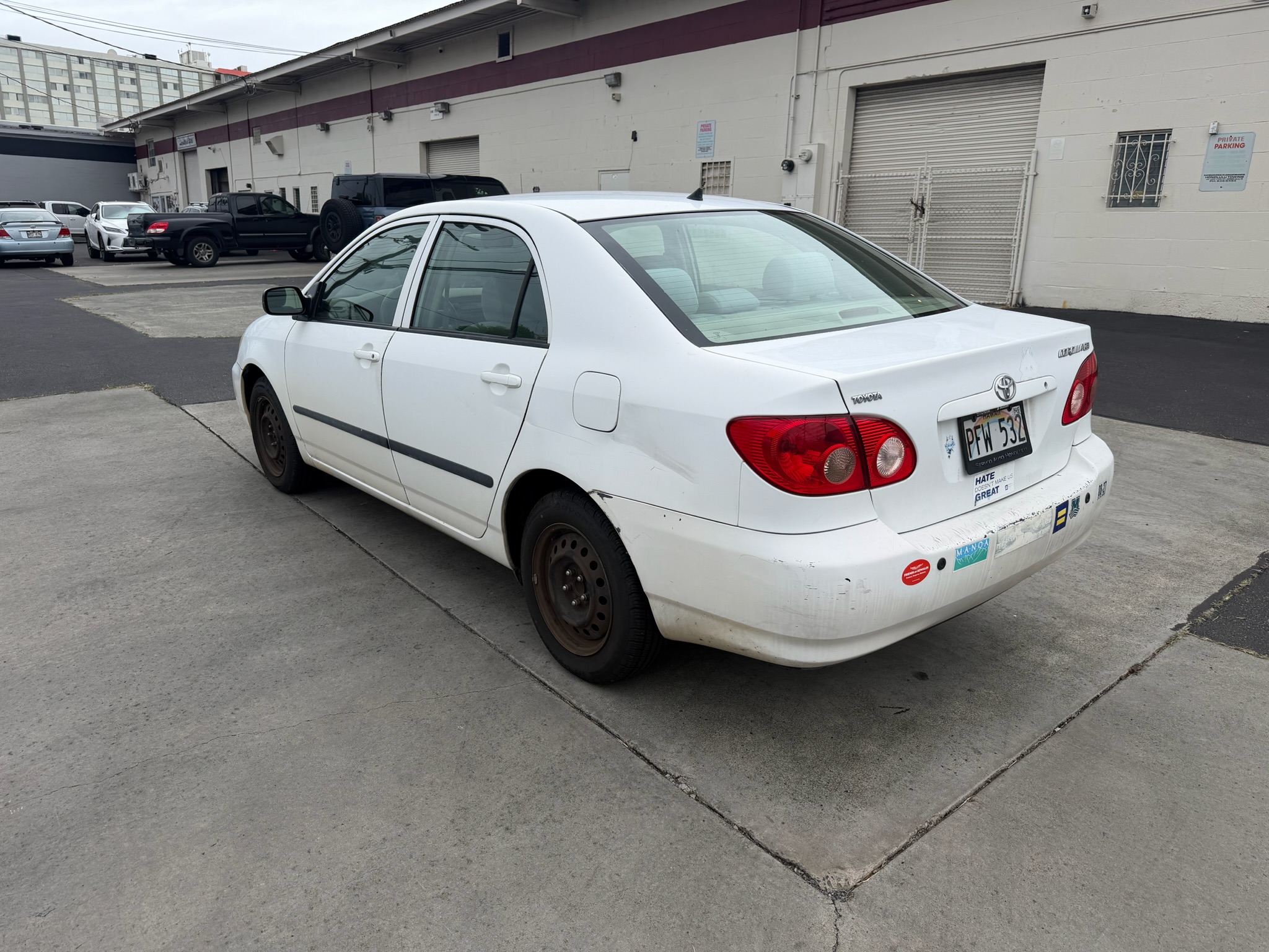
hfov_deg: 71.6
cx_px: 634
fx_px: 880
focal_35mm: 24
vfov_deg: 56.8
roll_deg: -1.1
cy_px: 476
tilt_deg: -11.5
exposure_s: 1/1901
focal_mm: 6.76
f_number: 1.78
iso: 80
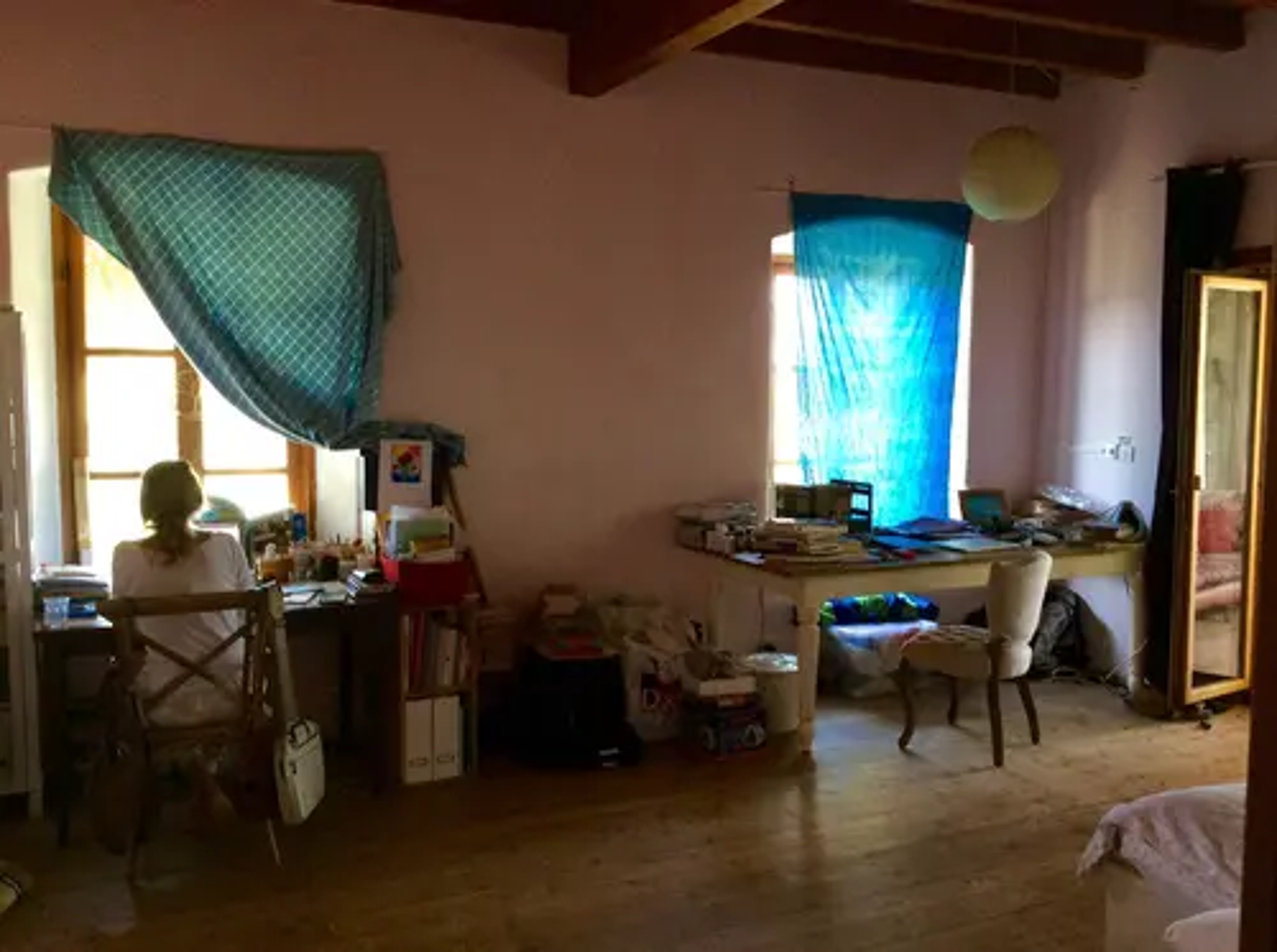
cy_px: 476
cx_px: 638
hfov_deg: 56.9
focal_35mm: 32
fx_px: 1178
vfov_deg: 44.0
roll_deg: +1.3
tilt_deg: -5.2
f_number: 2.4
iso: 160
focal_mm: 3.3
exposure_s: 1/25
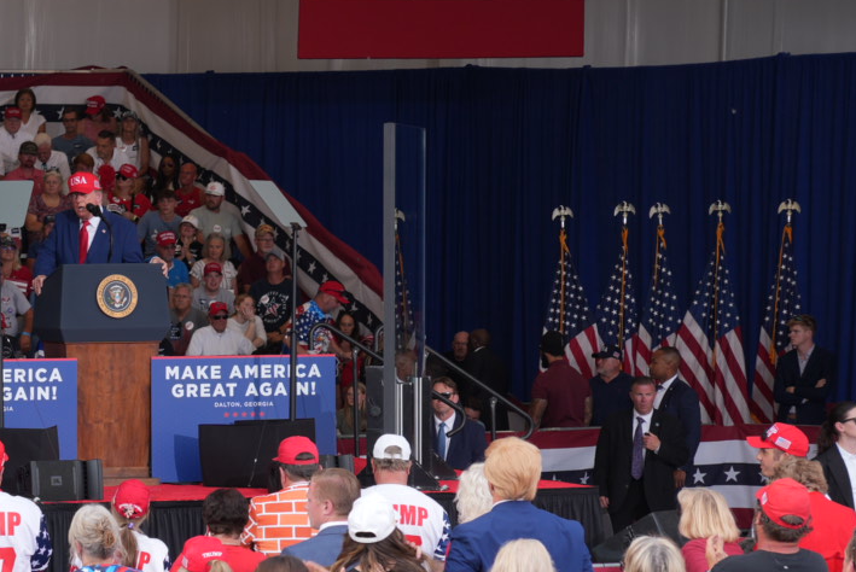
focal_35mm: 171
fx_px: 4069
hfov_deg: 11.9
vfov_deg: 8.0
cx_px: -39
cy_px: 451
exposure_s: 1/160
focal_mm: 50
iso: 100
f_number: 4
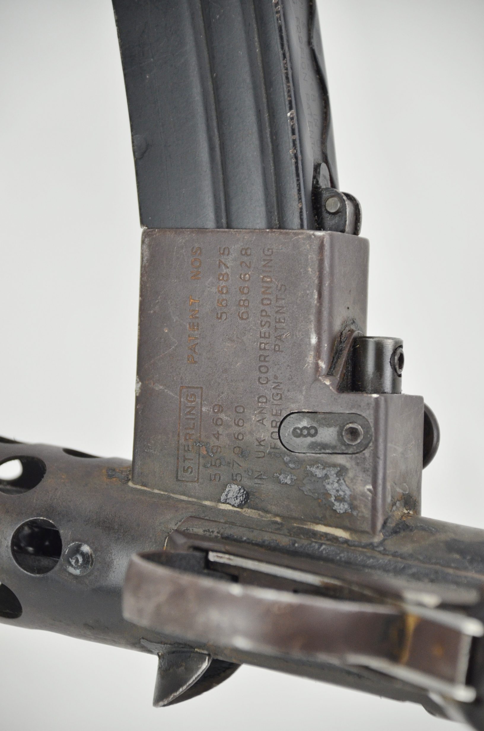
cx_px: 242
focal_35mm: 202
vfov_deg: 10.2
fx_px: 4102
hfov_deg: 6.8
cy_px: 366
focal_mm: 135
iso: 800
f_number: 5.6
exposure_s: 1/160
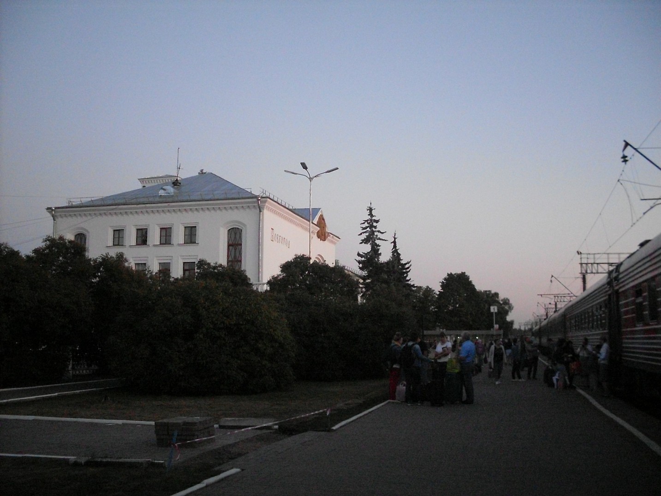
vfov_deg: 37.7
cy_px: 248
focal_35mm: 38
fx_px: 726
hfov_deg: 49.0
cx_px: 330
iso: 400
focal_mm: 6.3
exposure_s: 1/45
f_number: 2.8
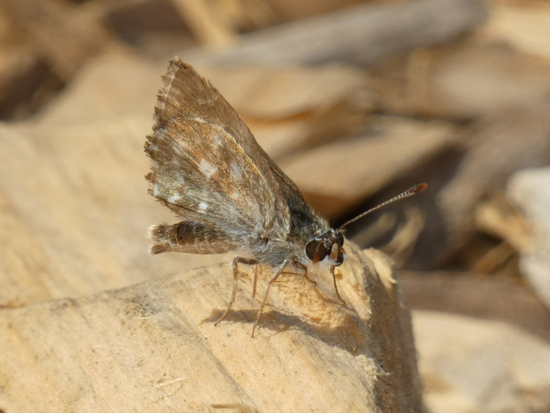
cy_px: 206
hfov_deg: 3.8
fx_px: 8184
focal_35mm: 515
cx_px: 275
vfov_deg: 2.9
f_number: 5.6
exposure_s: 1/320
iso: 80
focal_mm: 92.3
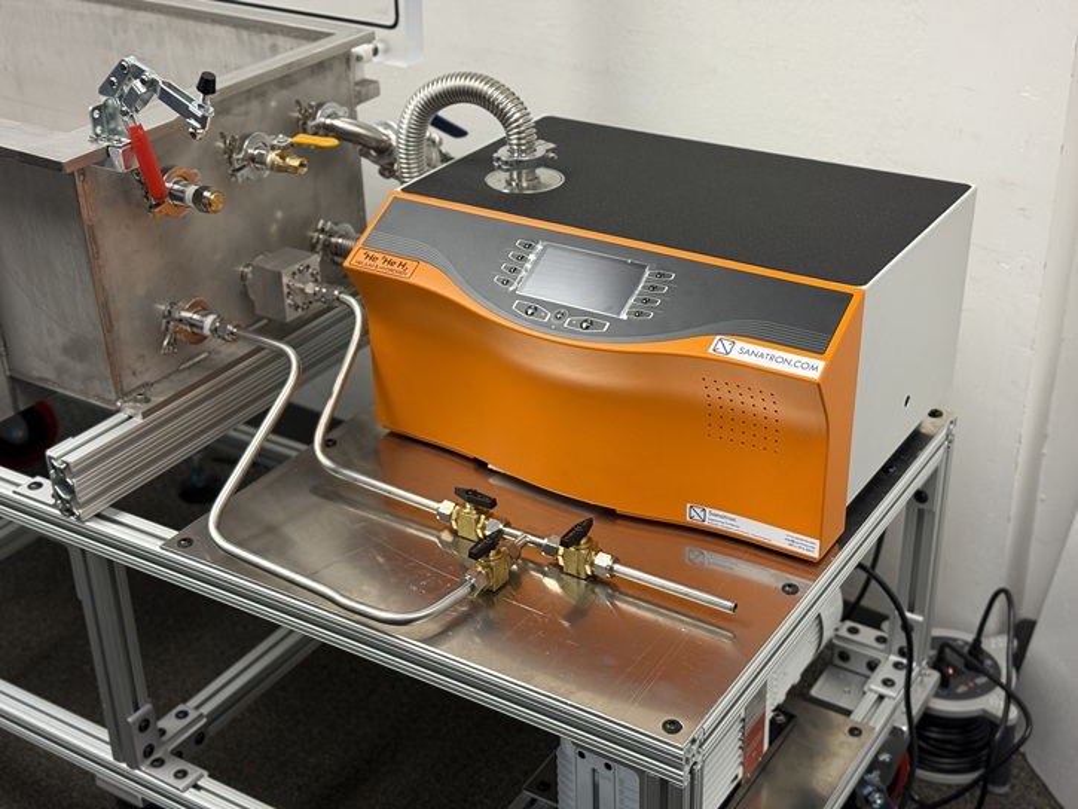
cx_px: 539
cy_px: 404
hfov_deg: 39.7
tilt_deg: -28.2
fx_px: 1495
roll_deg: +3.0
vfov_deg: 30.3
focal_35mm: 48
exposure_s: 1/60
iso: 100
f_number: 1.78
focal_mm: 6.76
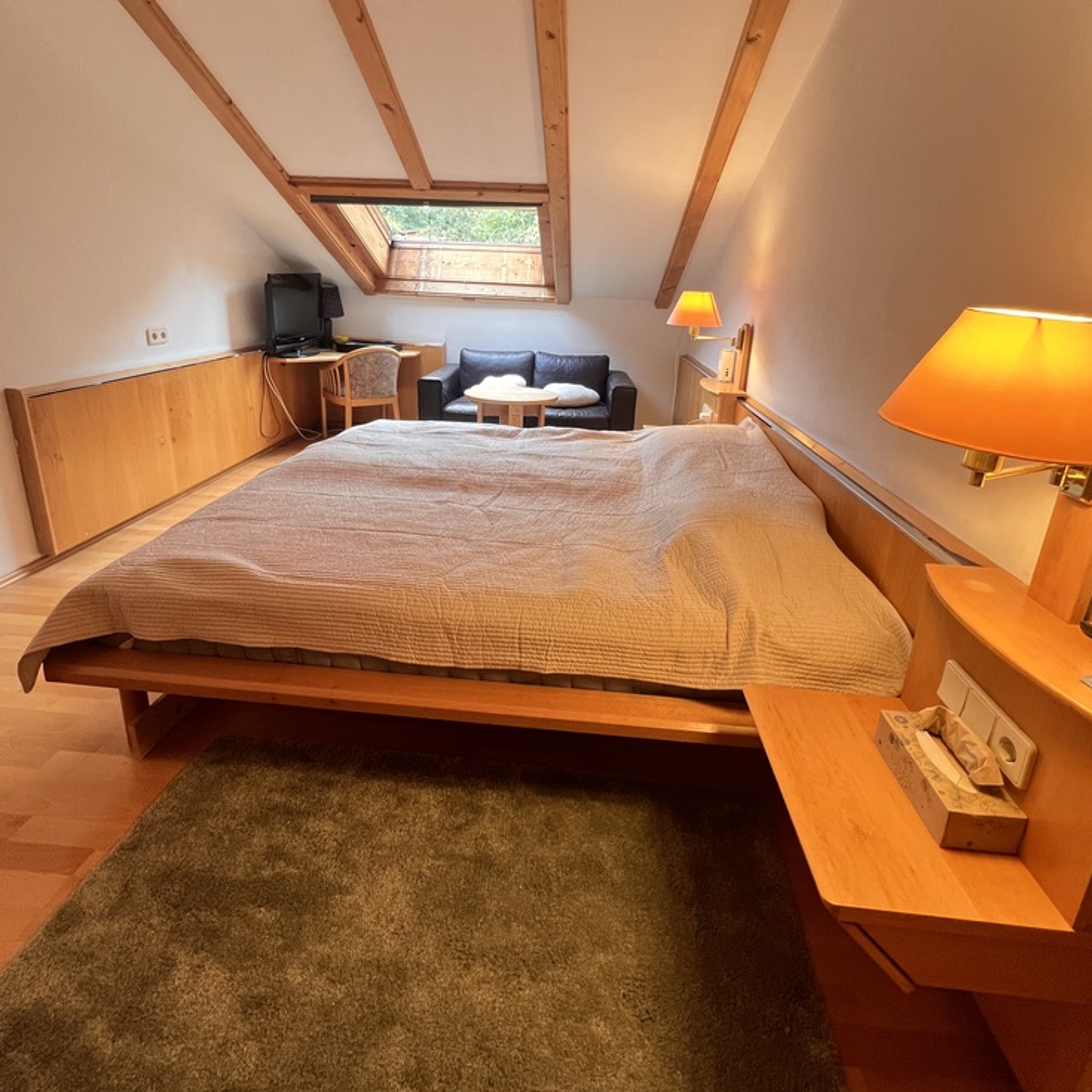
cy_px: 464
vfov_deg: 86.8
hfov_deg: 87.4
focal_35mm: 16
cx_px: 545
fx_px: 571
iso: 200
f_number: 1.8
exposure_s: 1/50
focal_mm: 1.57
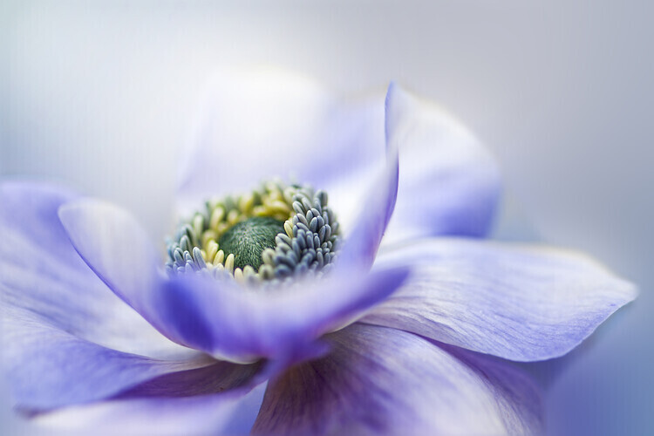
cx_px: 327
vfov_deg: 13.0
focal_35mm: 105
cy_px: 218
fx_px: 1907
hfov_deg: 19.5
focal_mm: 105
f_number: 3.5
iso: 200
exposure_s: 1/800
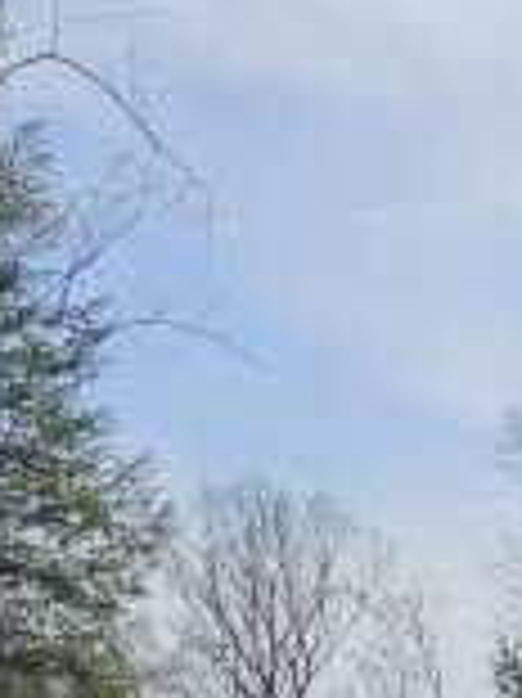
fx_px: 1993
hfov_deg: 12.8
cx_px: 1080
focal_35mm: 99
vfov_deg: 19.0
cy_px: 768
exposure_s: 1/1619
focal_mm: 6.3
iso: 10
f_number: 1.7
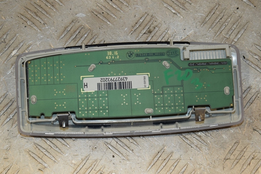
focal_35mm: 87
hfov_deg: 23.4
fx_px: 630
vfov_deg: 15.7
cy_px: 87
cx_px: 130
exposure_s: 1/200
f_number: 7.1
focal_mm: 58
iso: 800
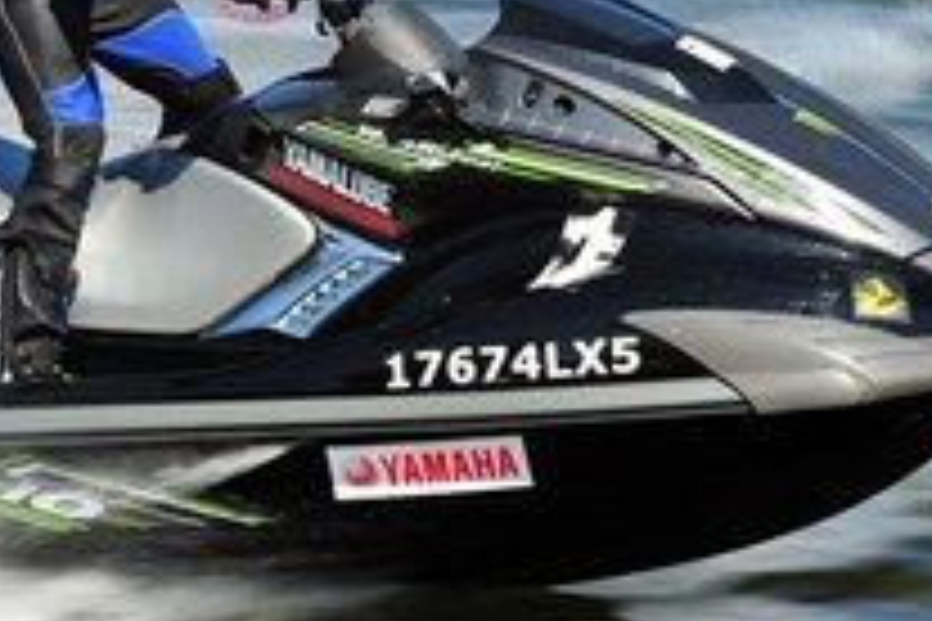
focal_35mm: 435
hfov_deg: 4.7
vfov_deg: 3.2
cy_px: 76
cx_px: 203
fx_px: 11261
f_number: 14
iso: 200
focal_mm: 200
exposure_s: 1/200
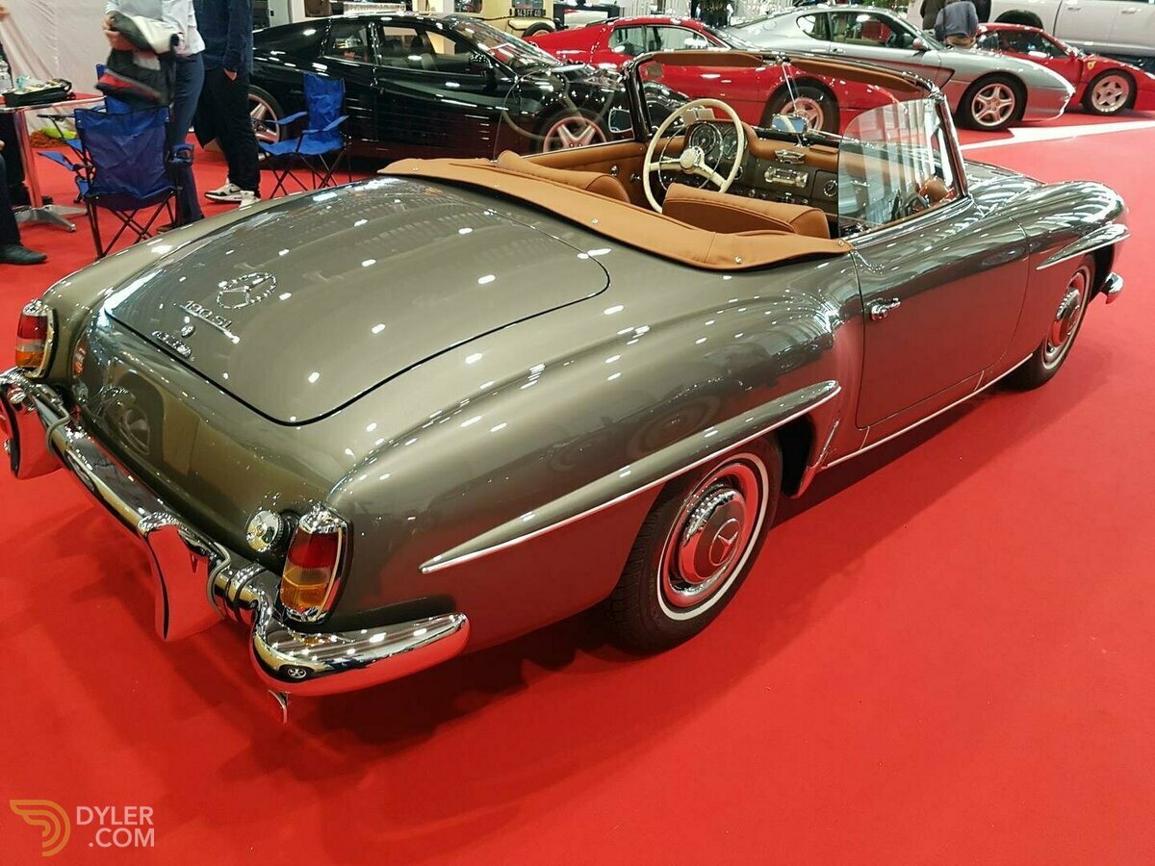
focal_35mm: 26
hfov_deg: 67.3
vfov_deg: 53.1
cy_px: 433
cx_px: 578
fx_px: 868
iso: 200
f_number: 1.7
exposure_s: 1/25
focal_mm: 4.2
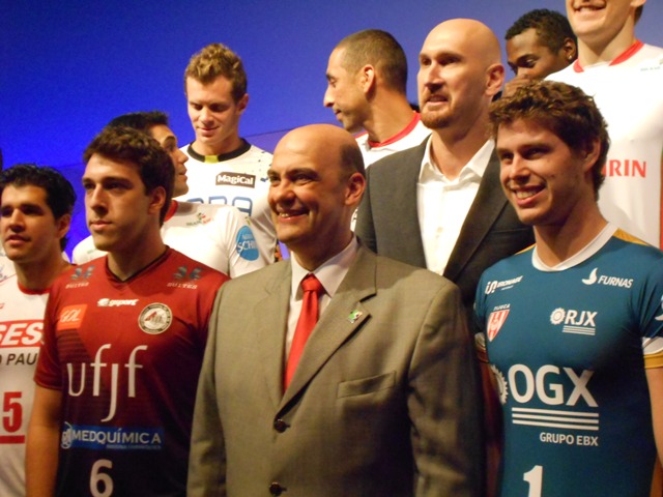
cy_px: 248
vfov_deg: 26.1
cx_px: 332
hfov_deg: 34.3
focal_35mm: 56
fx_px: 1073
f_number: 4.9
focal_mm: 10.3
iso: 800
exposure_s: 1/80
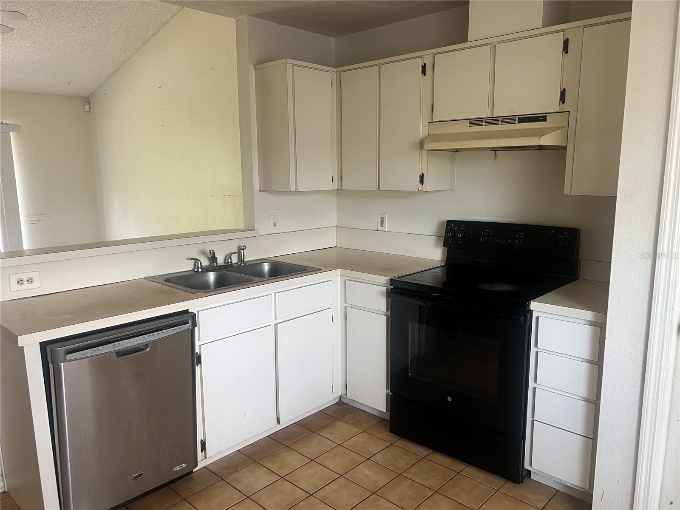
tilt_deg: -9.4
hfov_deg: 67.3
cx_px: 340
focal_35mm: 26
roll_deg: +1.2
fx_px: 511
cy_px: 255
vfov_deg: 53.1
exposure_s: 1/75
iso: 125
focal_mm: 5.7
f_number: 1.5
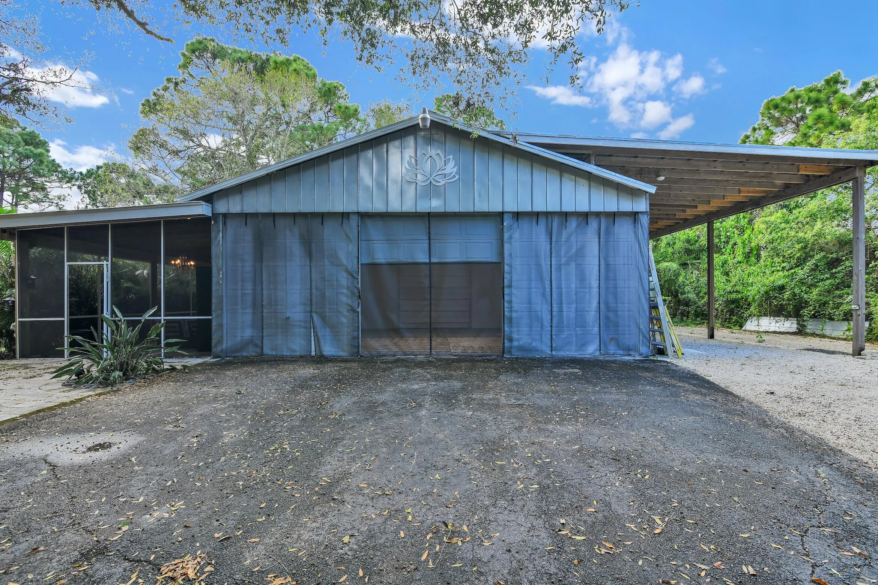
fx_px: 390
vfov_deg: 73.7
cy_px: 292
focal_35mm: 16
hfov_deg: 96.7
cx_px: 439
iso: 100
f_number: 8
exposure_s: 1/60
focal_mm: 16
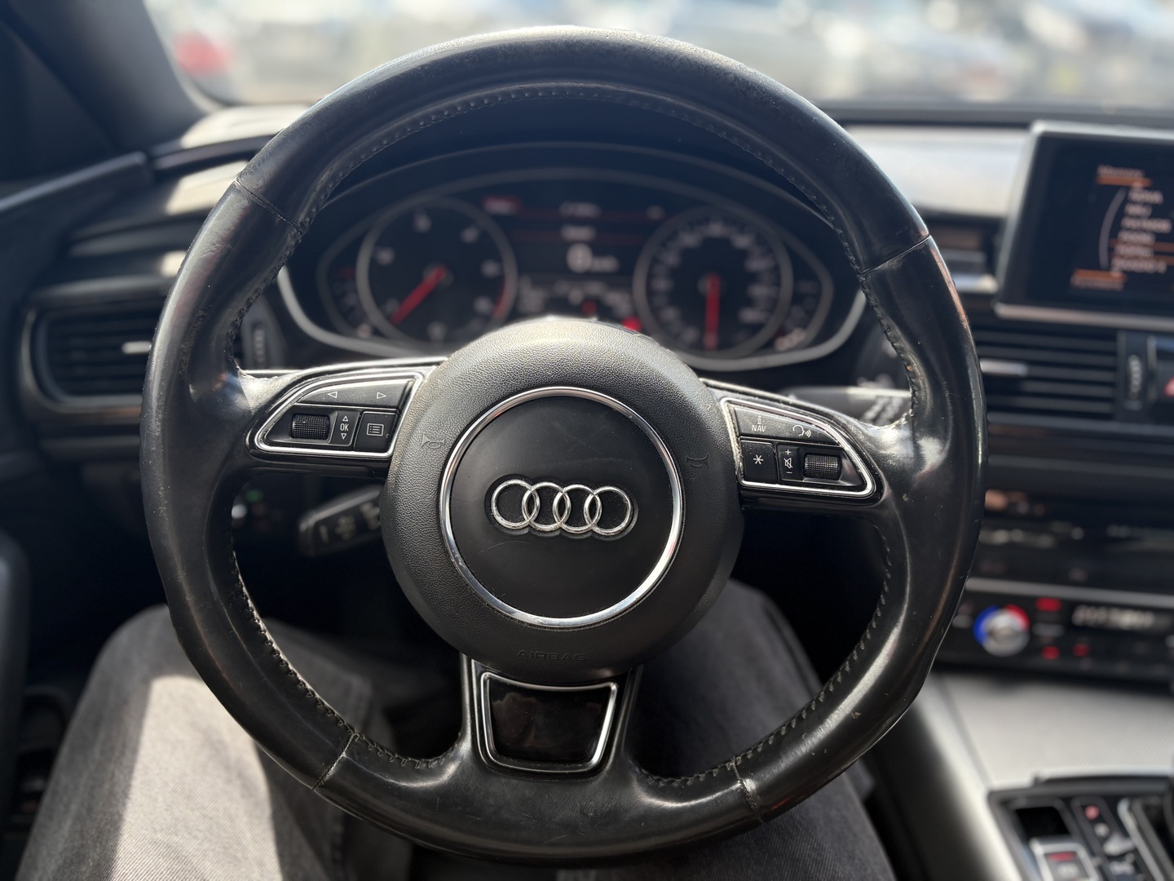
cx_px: 587
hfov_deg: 67.3
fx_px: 882
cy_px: 440
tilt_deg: -25.2
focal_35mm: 26
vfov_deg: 53.1
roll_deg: +0.1
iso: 64
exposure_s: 1/333
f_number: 1.6
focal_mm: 5.96
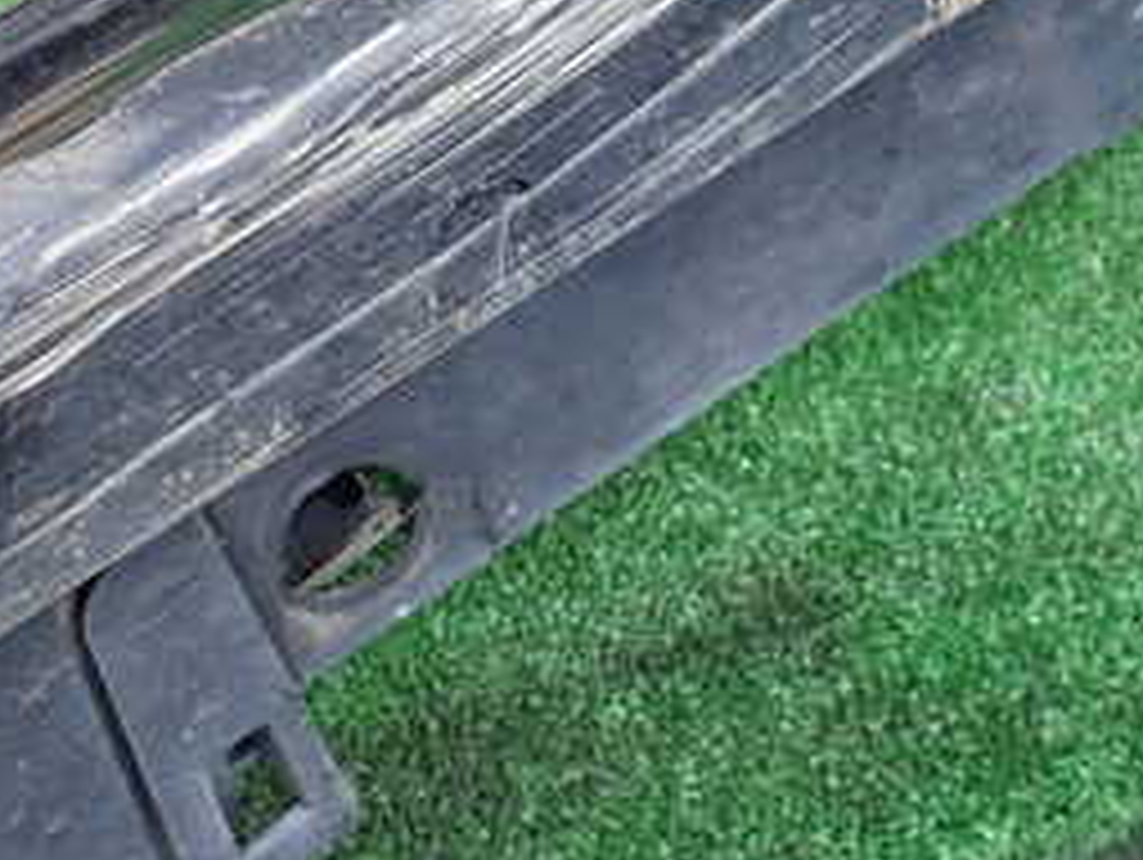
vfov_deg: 24.5
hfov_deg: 31.7
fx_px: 1950
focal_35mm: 59
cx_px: 216
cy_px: 189
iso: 100
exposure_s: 1/160
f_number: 2.8
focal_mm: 4.5
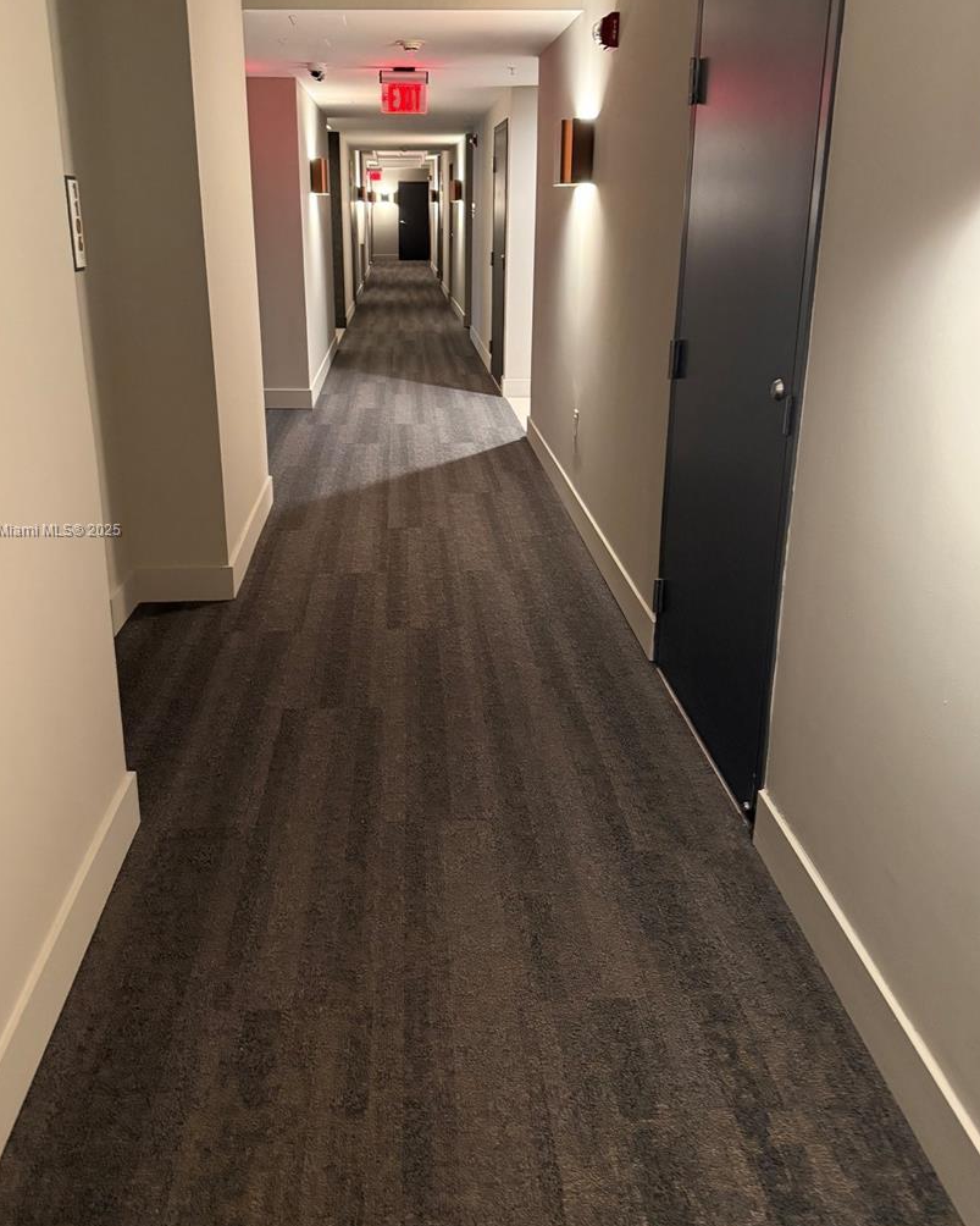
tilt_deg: -16.5
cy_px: 531
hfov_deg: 51.5
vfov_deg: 62.0
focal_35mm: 28
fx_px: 1015
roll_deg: -0.6
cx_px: 447
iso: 800
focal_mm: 6.76
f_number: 1.78
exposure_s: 1/43
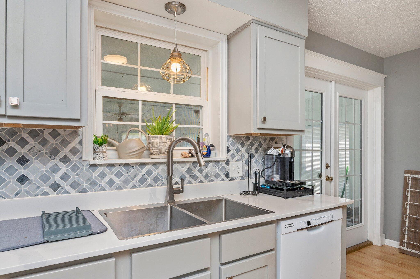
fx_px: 239
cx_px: 210
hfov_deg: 82.6
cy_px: 140
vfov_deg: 60.6
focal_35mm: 20
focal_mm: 20.5
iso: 500
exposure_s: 1/30
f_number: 9
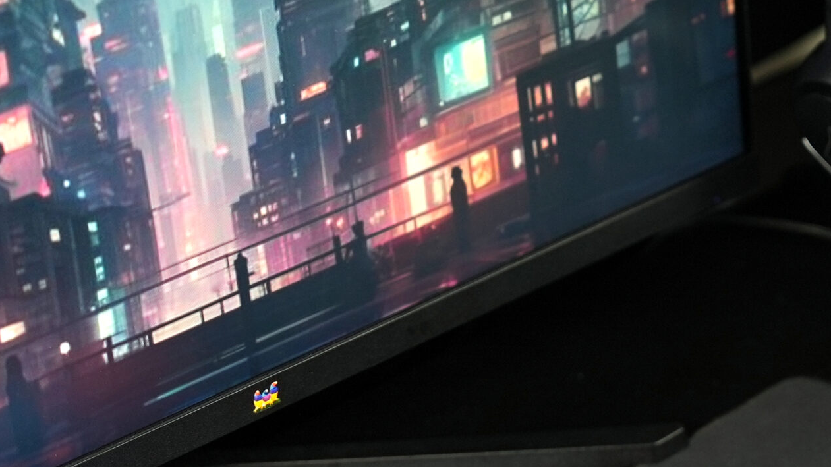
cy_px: 420
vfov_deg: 8.1
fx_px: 3283
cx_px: 799
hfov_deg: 14.2
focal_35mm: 149
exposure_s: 1/80
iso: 1000
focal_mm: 70
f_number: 2.8
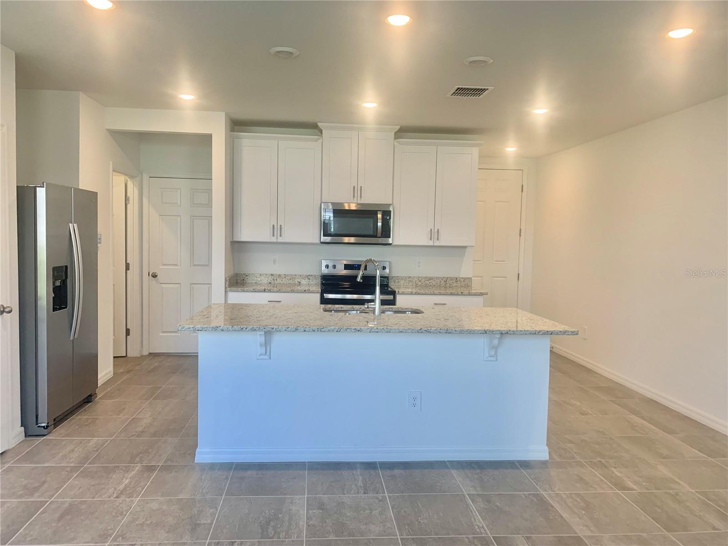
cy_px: 273
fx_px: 547
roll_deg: -0.6
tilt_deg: -6.1
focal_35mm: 26
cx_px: 364
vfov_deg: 53.1
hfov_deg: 67.3
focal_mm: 4.25
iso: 100
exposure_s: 1/120
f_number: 1.8
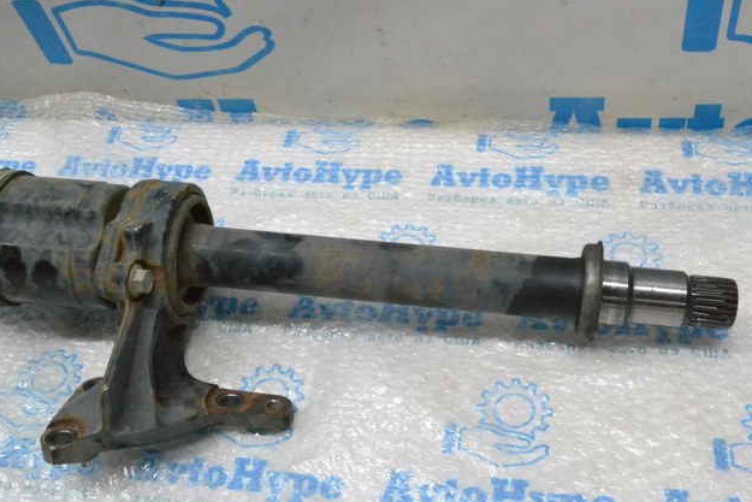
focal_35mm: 43
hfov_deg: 45.4
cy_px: 255
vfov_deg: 31.2
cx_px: 381
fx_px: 898
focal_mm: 28
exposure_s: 1/100
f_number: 14
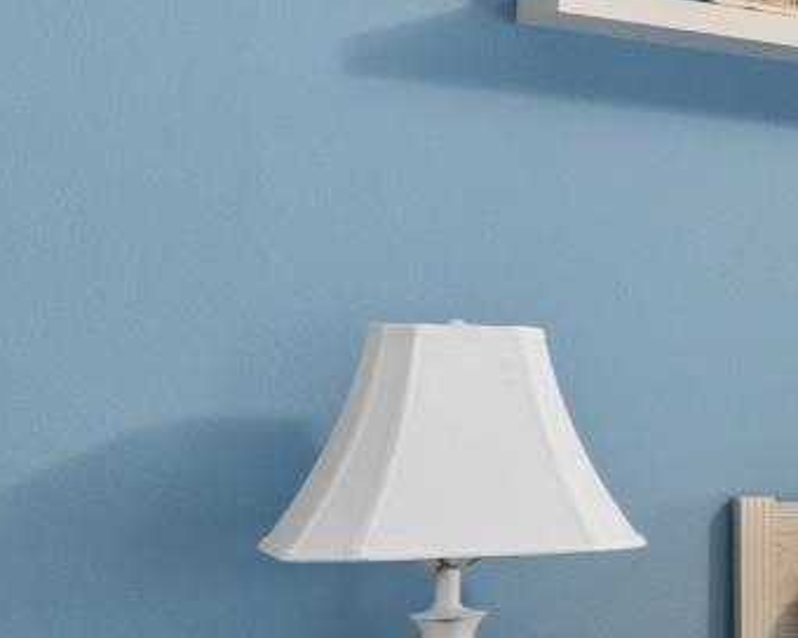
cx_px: 1838
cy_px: 403
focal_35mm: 76
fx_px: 1795
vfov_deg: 20.1
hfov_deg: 15.6
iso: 100
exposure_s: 1/3
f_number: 4.8
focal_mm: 11.5
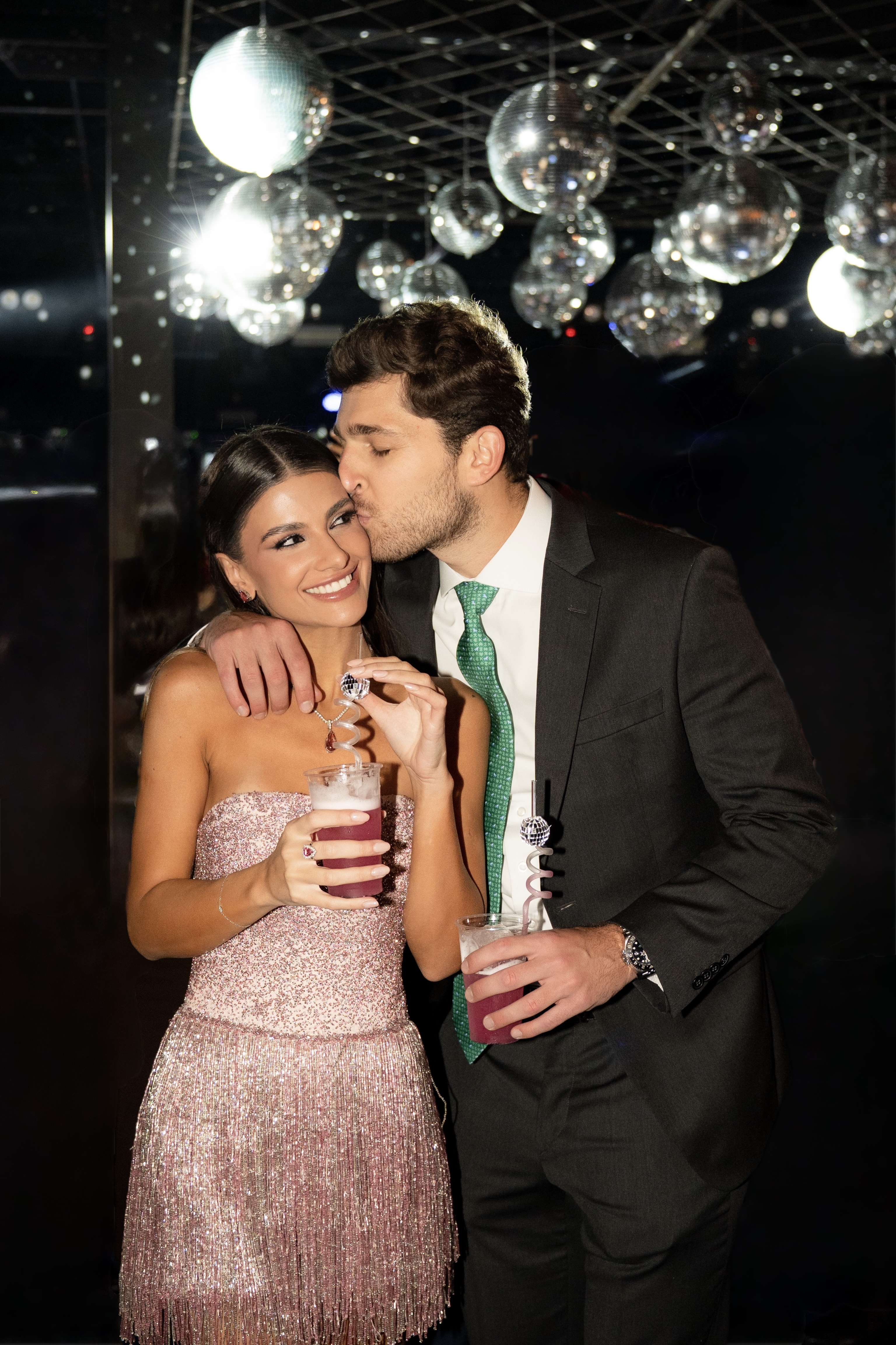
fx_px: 1568
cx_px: 448
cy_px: 672
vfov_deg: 46.4
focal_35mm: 42
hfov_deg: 31.9
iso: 2000
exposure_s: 1/125
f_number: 2.8
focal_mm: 28
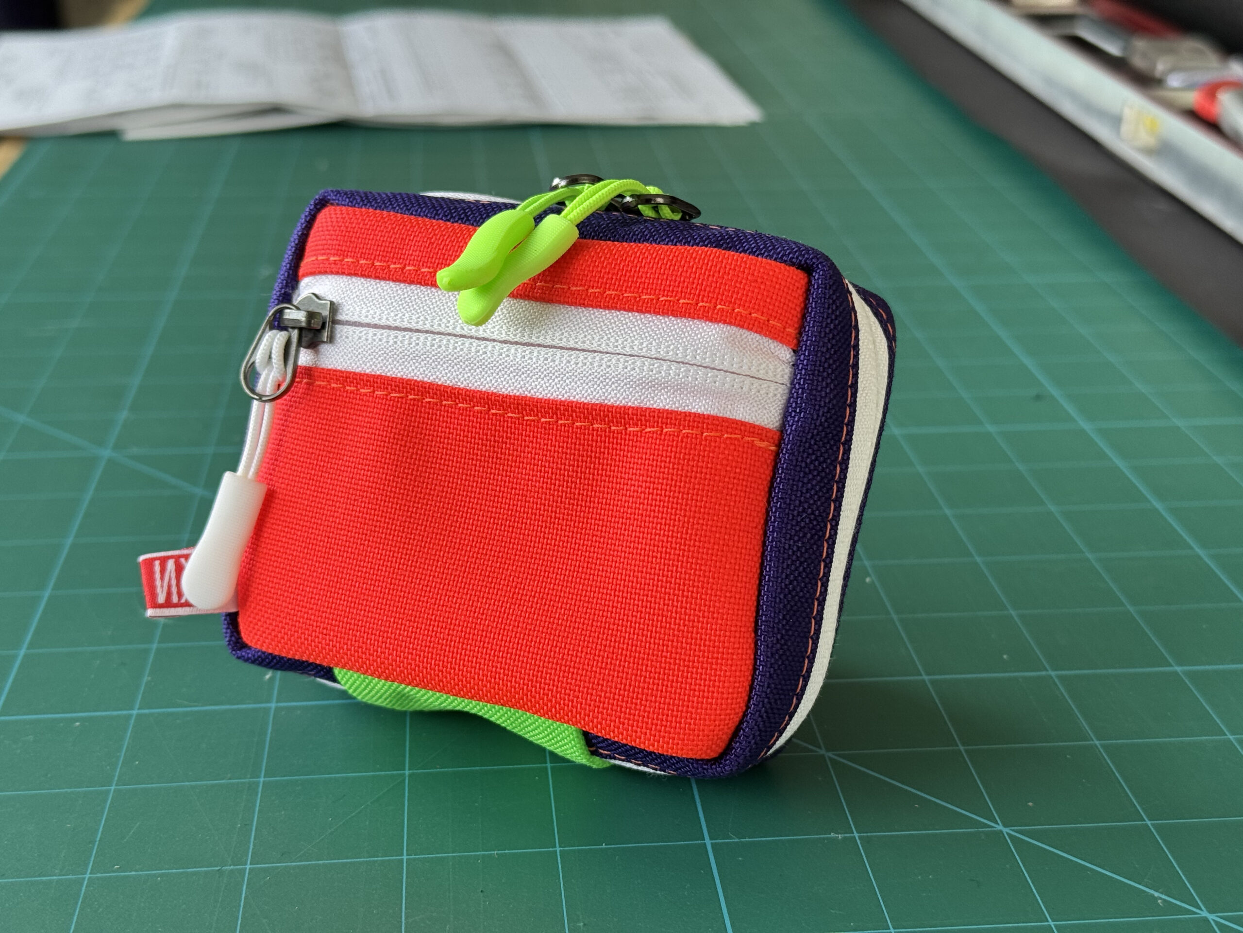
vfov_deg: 30.3
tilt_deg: -23.2
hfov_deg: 39.7
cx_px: 622
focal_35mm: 48
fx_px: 1724
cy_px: 466
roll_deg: +0.2
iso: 64
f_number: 1.78
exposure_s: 1/121
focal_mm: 6.76
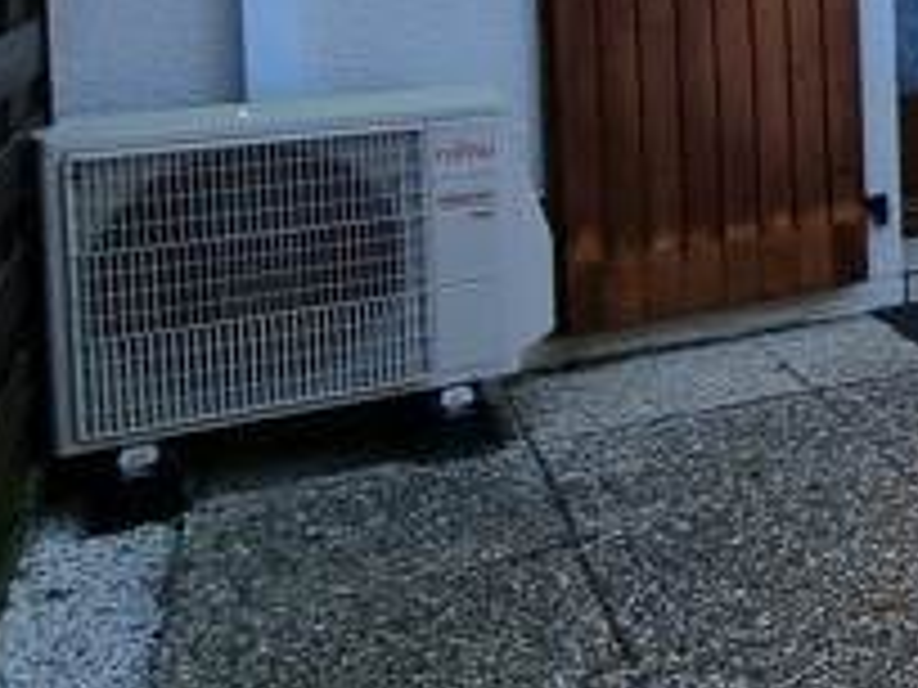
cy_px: -45
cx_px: 1341
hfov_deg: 27.4
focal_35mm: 51
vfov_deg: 26.6
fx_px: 1352
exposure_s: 1/668
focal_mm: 2.2
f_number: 2.2
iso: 50
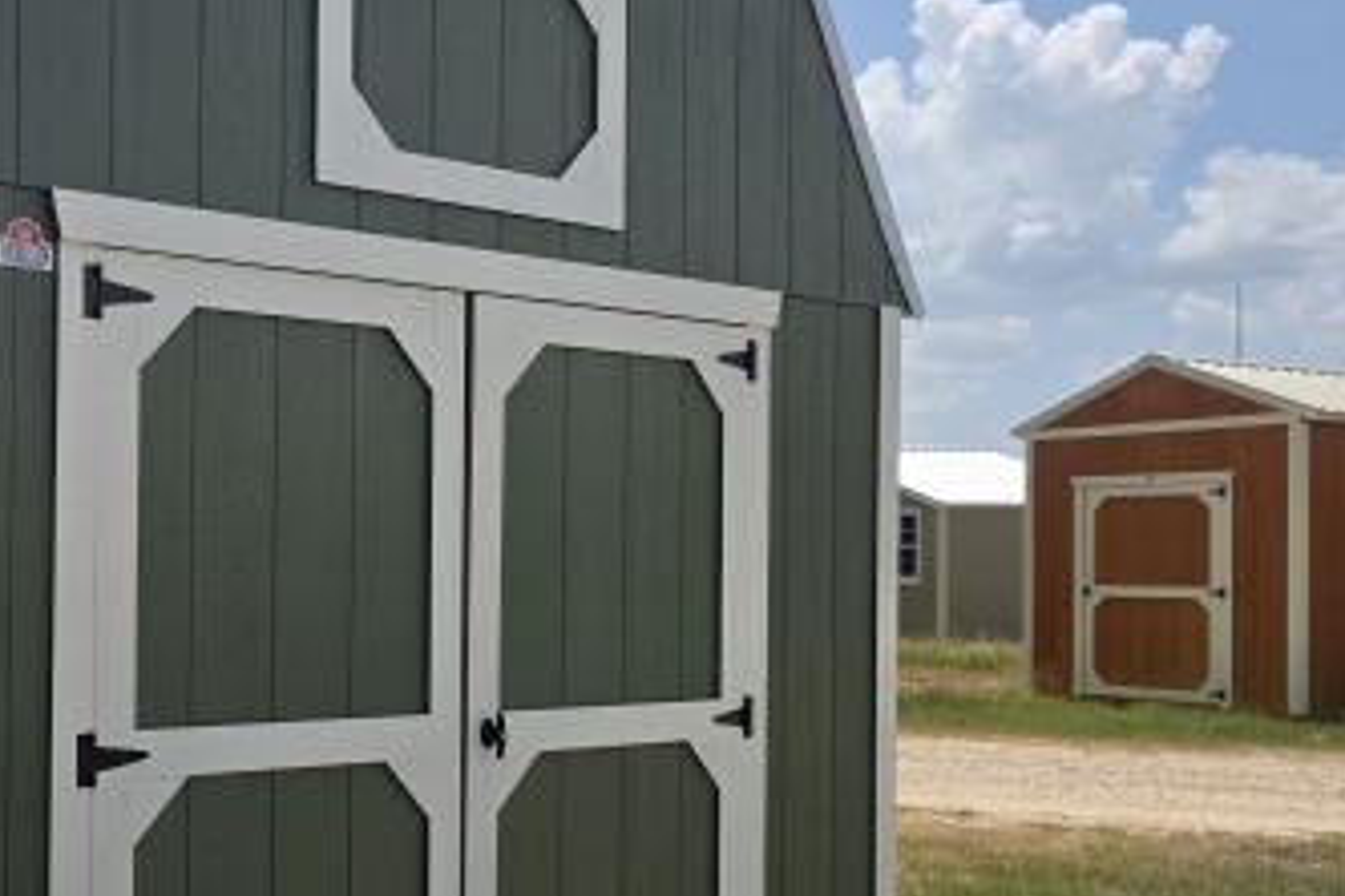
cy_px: 509
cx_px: 93
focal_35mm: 46
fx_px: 1718
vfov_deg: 29.2
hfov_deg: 39.2
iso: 80
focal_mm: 6.3
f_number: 1.7
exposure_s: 1/7061
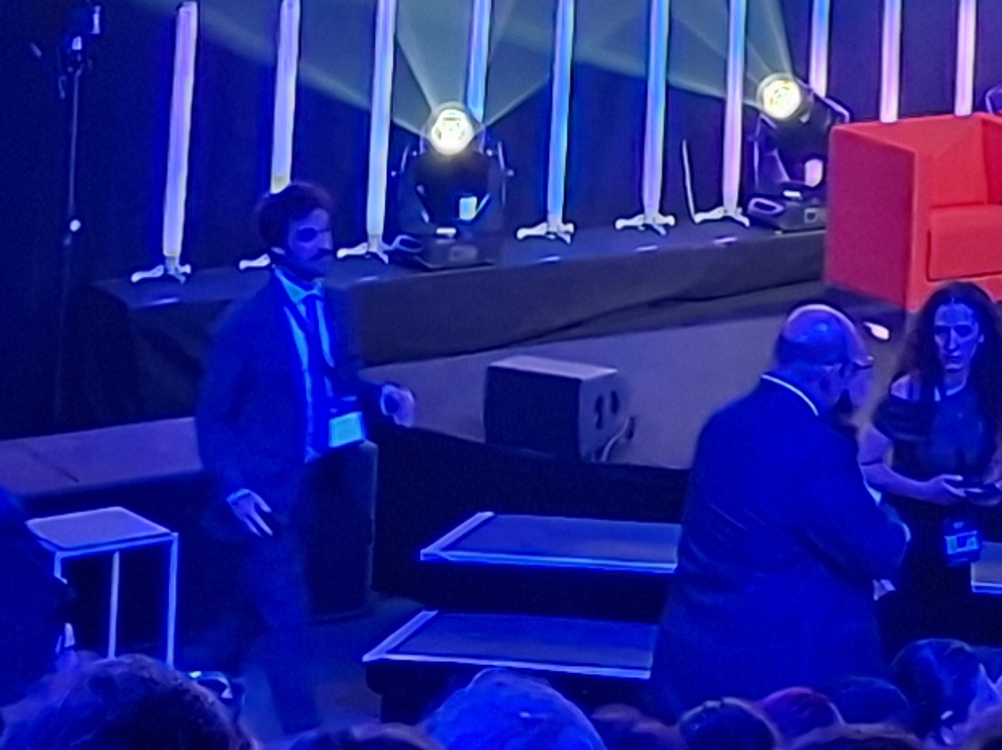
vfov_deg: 9.3
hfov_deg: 12.9
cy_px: -855
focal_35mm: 148
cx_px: 1279
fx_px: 4282
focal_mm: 5.54
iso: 500
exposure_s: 1/25
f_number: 1.8
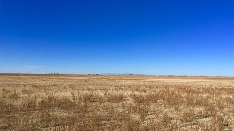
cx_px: 118
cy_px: 56
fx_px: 198
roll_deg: -1.0
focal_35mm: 32
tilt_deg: +6.4
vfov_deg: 36.6
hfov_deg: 61.0
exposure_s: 1/2639
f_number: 2.2
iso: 32
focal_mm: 4.15
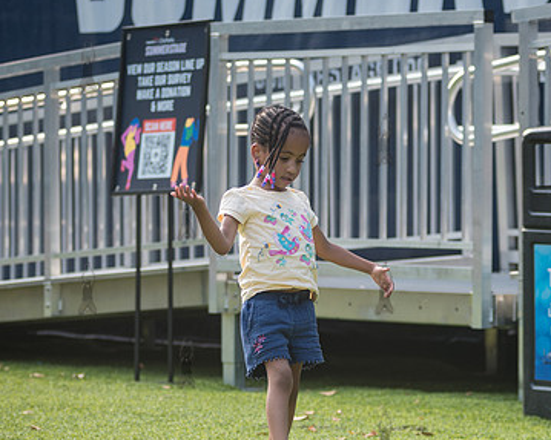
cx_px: 265
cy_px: 301
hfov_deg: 10.0
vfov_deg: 8.0
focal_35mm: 193
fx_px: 3146
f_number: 3.5
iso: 250
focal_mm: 100
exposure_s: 1/400
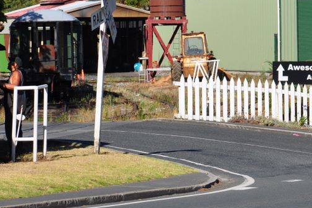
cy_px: 8
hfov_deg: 6.4
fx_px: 2780
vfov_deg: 4.3
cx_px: 308
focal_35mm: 321
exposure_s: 1/400
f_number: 11
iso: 200
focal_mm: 105
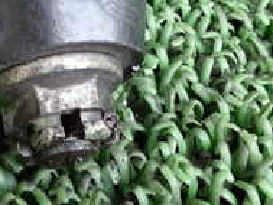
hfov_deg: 20.5
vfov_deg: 14.7
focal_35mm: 95
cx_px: 81
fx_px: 750
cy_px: -82
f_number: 2.3
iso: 320
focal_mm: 5.4
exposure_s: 1/160
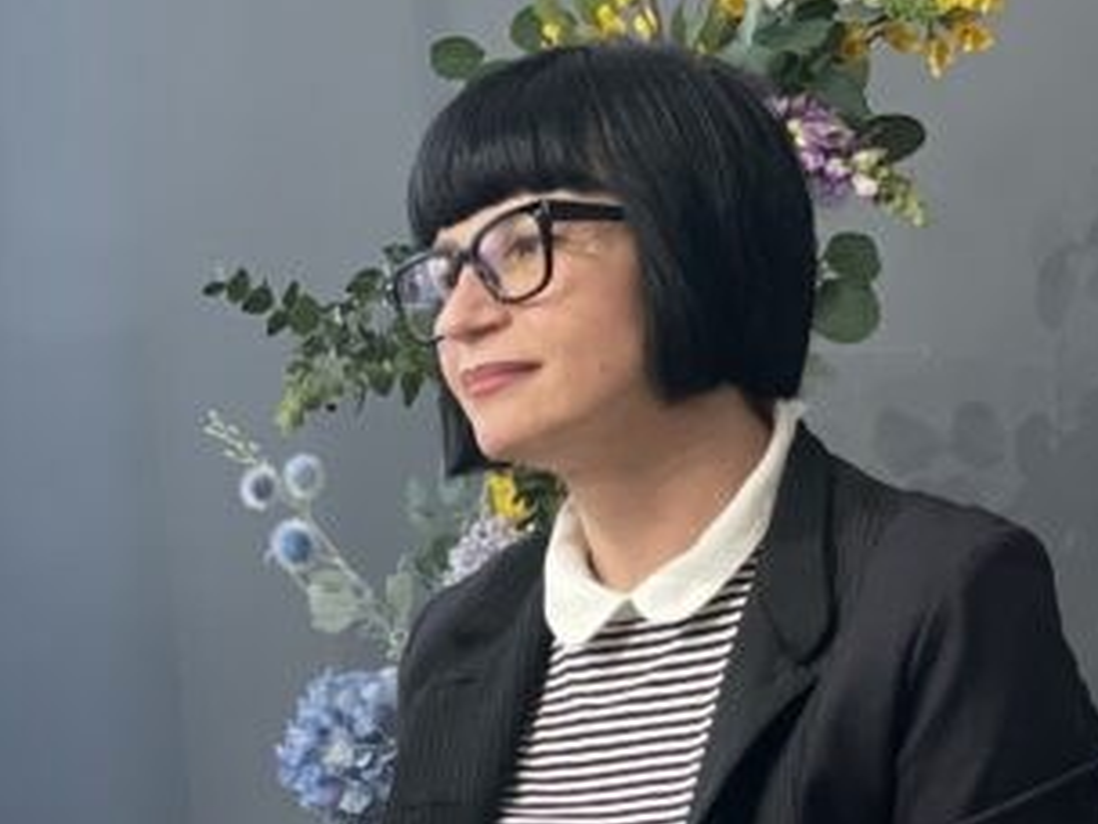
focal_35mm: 175
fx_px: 5551
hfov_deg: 11.3
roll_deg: +2.1
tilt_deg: -9.1
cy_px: 1095
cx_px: 340
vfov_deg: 8.4
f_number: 2
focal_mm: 6
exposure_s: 1/100
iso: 250
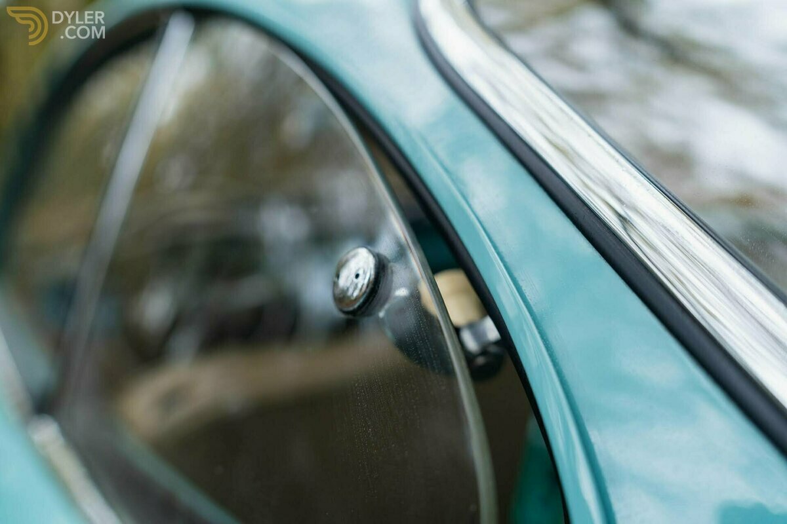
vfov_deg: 37.9
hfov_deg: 54.4
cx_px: 394
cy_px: 262
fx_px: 765
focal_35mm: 35
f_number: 3.5
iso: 640
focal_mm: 35
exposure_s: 1/50
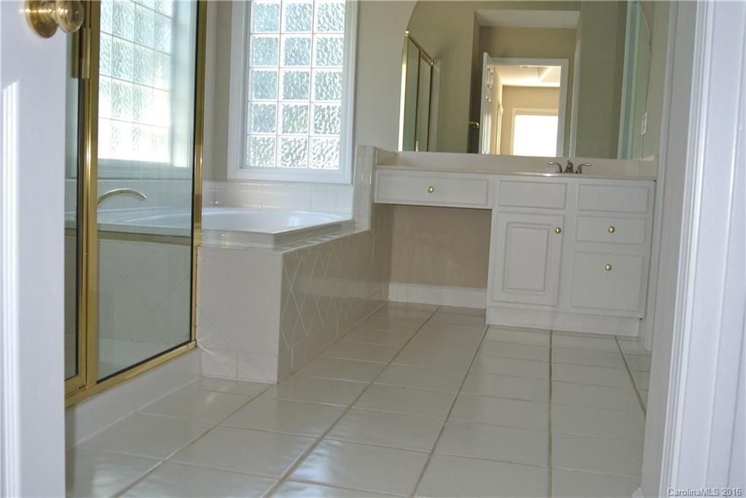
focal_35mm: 37
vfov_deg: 36.0
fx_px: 767
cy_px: 249
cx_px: 373
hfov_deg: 51.9
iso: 250
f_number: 4
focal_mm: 14
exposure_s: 1/60
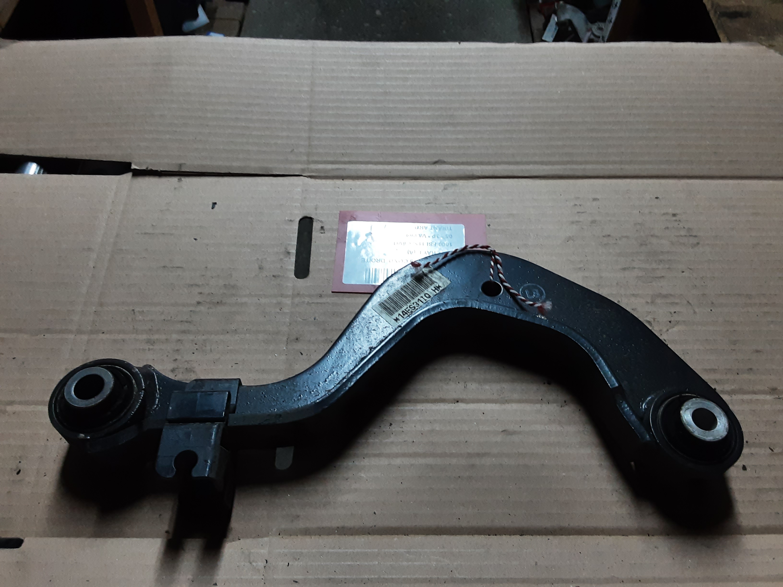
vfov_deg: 51.4
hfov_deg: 65.3
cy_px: 294
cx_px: 392
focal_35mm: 27
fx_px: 611
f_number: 1.9
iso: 125
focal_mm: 2.91
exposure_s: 1/50
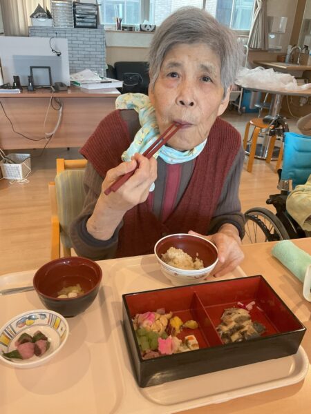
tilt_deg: -28.5
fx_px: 347
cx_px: 156
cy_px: 207
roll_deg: -1.6
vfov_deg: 61.7
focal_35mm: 29
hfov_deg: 48.2
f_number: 1.8
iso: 125
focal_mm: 3
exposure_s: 1/60
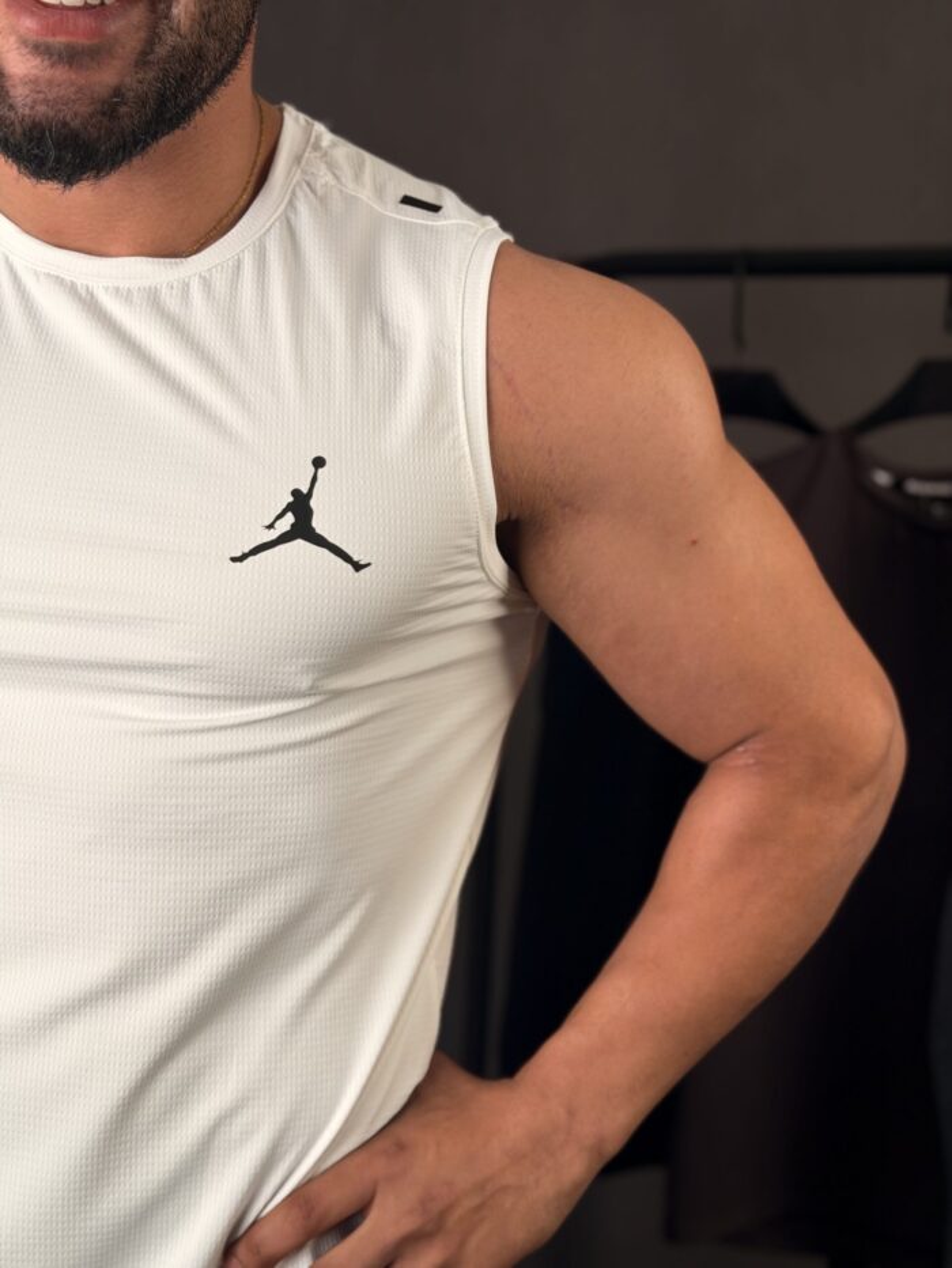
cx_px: 476
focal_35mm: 48
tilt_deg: -10.4
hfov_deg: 30.3
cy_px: 634
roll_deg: -2.5
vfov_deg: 39.7
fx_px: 1760
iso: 64
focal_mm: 6.76
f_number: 1.78
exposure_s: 1/469
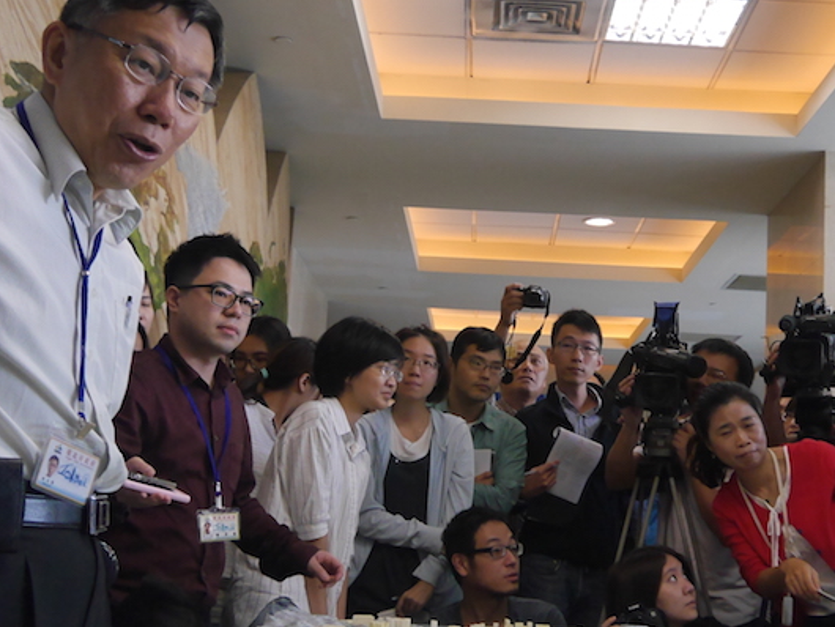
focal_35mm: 54
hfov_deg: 35.4
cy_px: 369
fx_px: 1303
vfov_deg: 27.0
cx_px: 492
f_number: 3.5
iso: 800
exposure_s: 1/125
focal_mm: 14
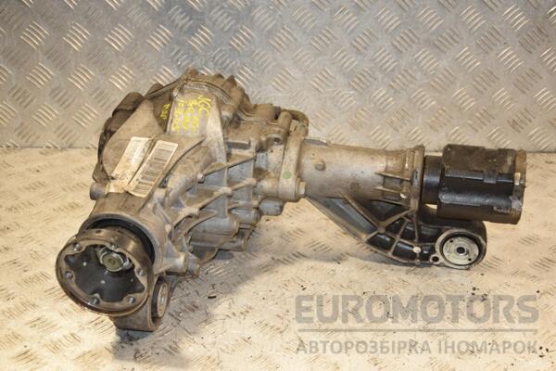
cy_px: 186
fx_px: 973
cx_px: 278
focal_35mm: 63
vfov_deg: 21.6
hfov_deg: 31.9
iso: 800
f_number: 5.6
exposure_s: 1/200
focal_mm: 42
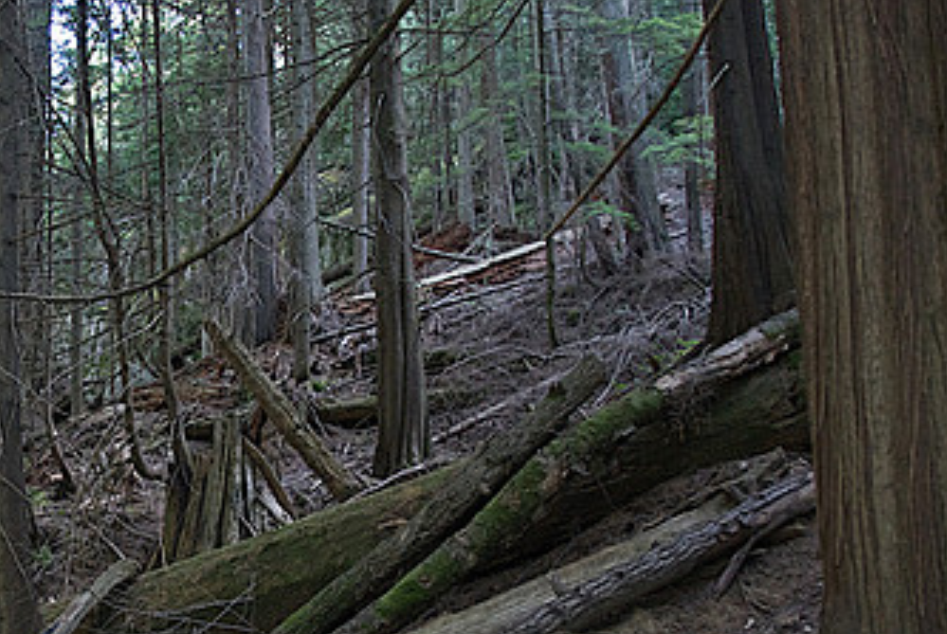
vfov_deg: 28.4
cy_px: 452
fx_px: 1238
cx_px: 162
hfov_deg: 39.8
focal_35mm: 47
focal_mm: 18
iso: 800
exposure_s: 1/15
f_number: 3.5
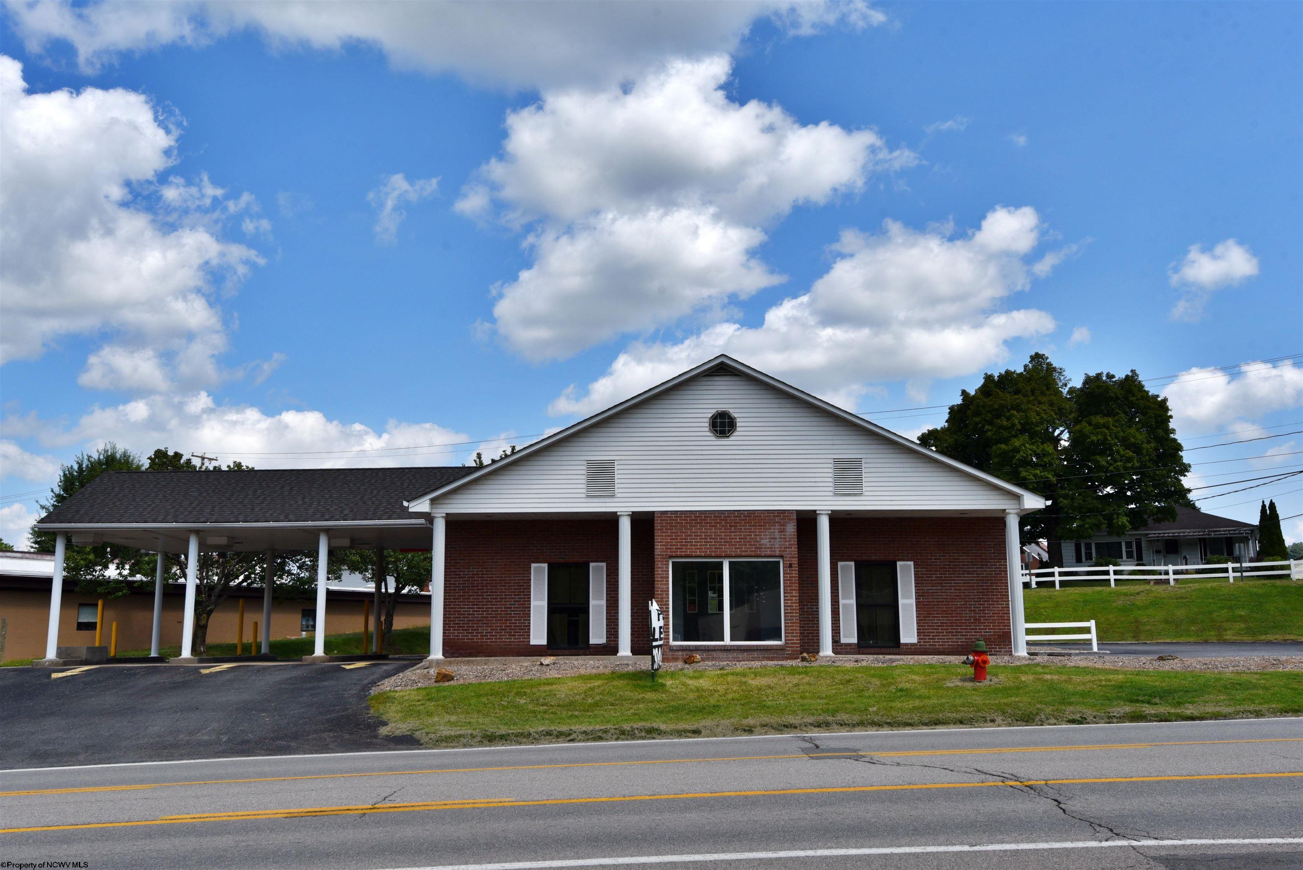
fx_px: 1122
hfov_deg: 60.3
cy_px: 435
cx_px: 652
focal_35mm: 31
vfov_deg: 42.4
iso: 200
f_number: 11
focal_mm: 31
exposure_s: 1/500
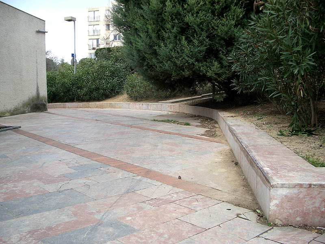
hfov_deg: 52.6
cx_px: 162
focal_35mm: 35
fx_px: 329
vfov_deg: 40.7
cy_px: 122
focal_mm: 5.8
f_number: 2.6
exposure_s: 1/200
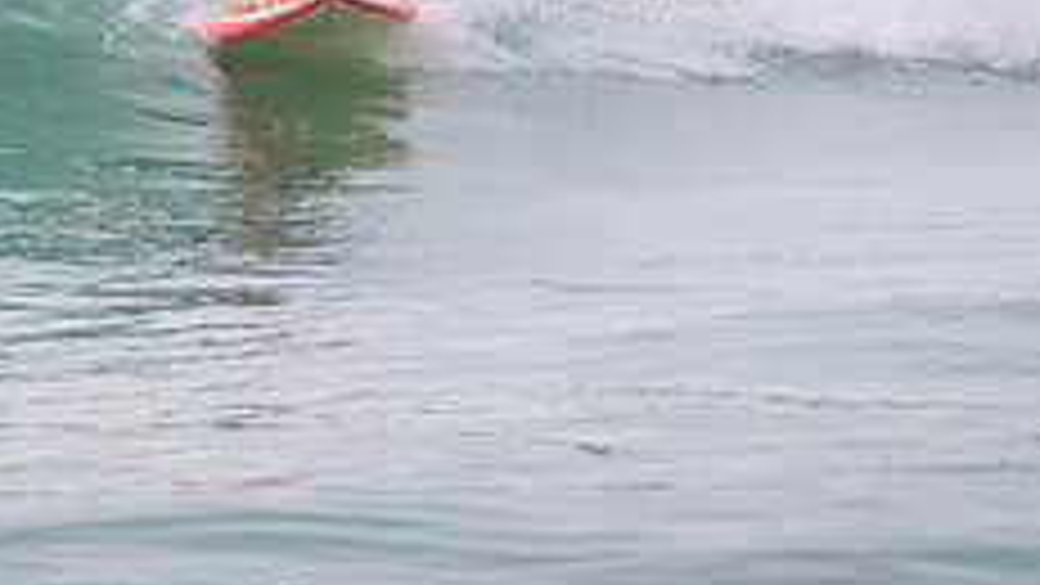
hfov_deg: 1.0
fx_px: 57973
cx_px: 252
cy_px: -115
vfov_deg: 0.6
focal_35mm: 2102
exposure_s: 1/1250
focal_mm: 800
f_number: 11
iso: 4500
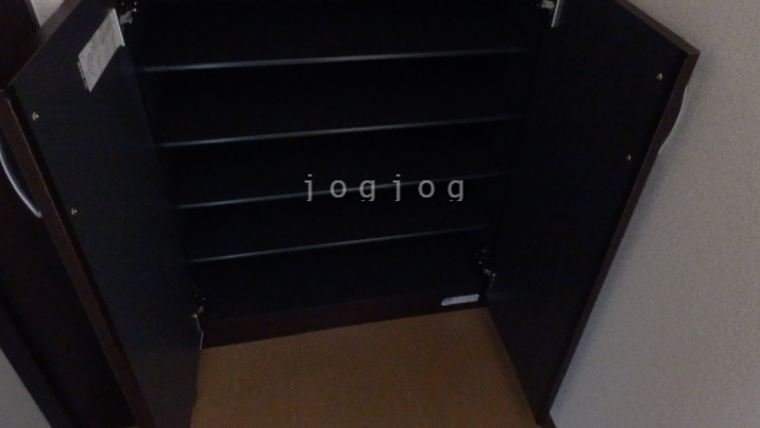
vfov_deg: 42.8
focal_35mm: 27
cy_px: 186
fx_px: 544
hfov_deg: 69.8
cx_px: 386
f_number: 3
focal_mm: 4.2
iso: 1600
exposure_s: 1/8
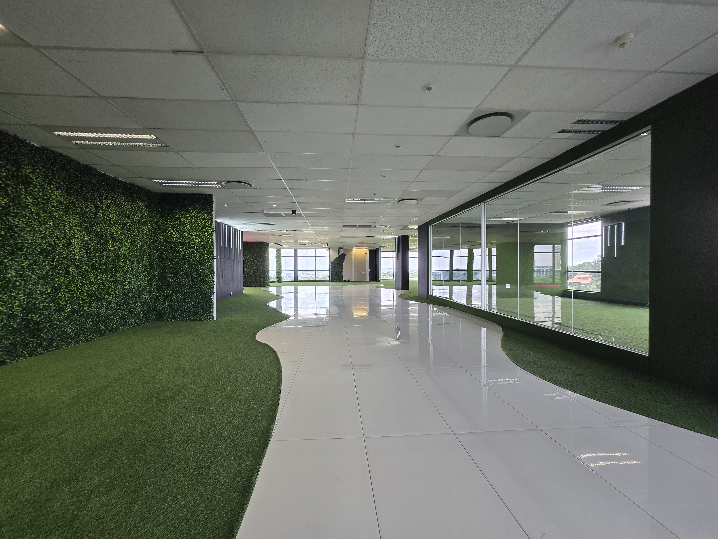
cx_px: 359
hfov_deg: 106.2
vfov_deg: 89.9
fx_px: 270
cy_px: 270
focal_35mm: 13
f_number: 2.2
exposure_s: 1/50
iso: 64
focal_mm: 1.7
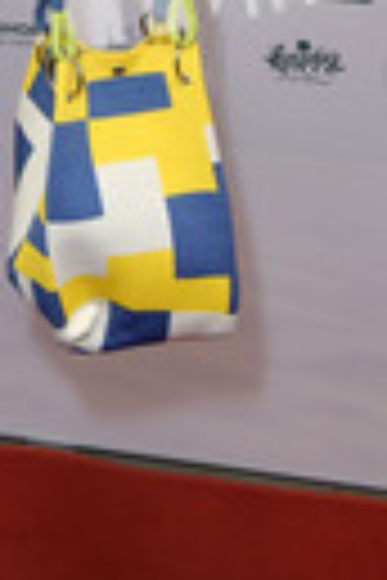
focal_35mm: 96
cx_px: -130
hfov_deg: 13.7
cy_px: -283
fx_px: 1548
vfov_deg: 18.8
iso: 2500
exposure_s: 1/200
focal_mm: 31
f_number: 4.5
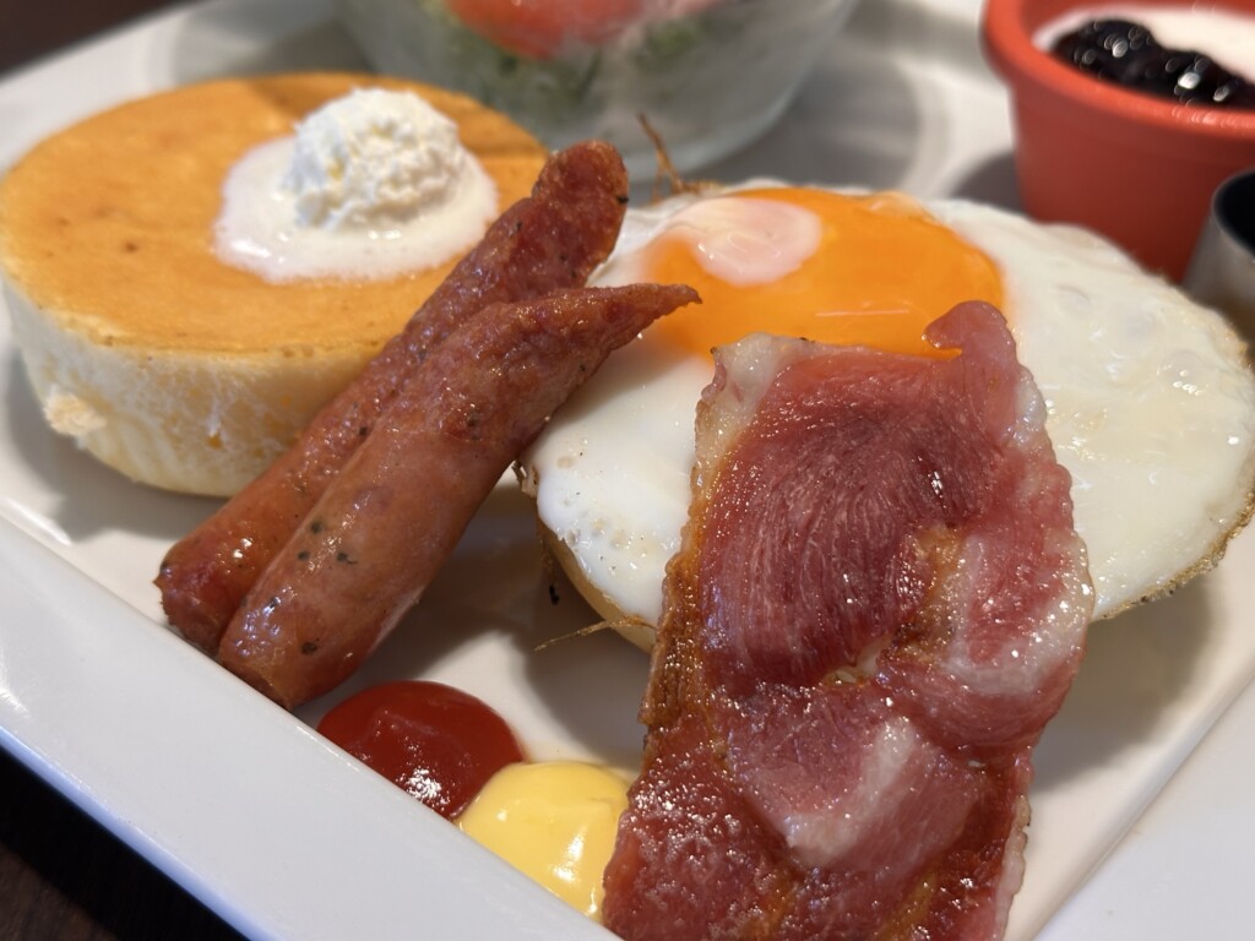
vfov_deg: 30.3
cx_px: 628
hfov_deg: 39.7
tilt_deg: -37.9
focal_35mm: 48
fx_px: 1740
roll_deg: +0.0
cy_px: 470
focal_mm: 6.86
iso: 50
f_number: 1.78
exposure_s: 1/60
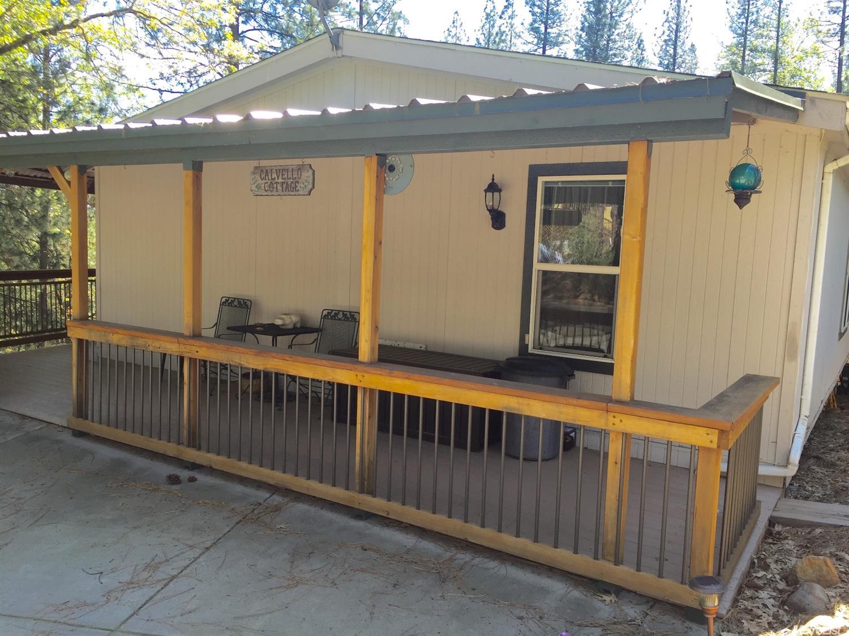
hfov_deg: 61.7
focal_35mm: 29
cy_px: 318
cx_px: 424
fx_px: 711
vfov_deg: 48.2
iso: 32
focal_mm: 4.15
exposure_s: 1/273
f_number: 2.2
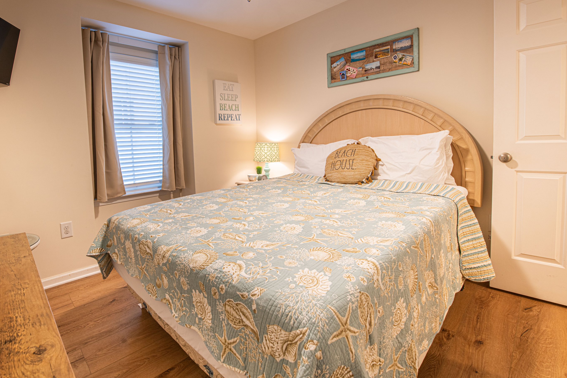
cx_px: 234
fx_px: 268
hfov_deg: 92.3
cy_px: 162
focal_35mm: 17
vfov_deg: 70.1
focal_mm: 14
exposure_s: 1/2
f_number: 9
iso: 110
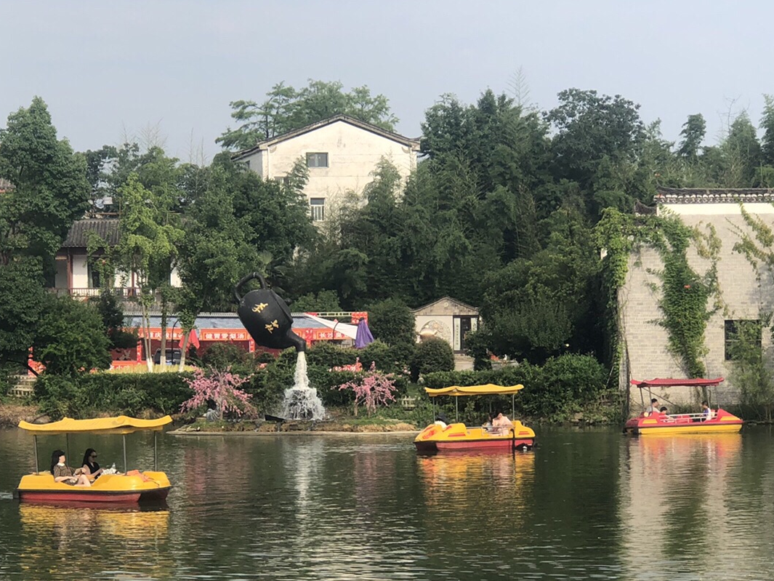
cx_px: 298
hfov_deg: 18.4
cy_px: 376
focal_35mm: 107
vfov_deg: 13.8
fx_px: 2393
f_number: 2.8
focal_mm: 6.6
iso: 20
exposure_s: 1/428
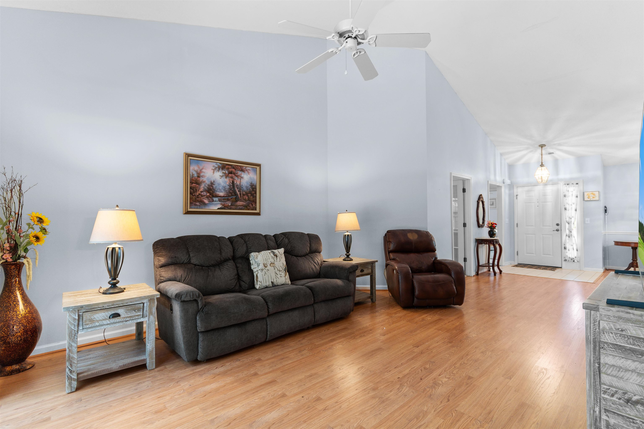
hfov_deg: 96.7
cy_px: 214
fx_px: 286
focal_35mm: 16
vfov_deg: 73.7
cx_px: 322
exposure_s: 1/3
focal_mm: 11
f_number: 4.8
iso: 100
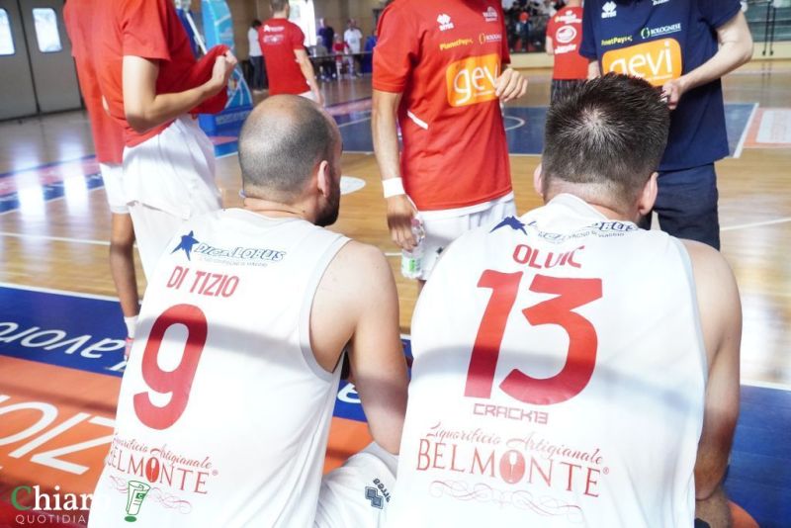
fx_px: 692
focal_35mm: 32
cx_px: 396
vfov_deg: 41.7
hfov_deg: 59.5
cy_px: 264
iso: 5000
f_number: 5
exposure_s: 1/640
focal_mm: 21
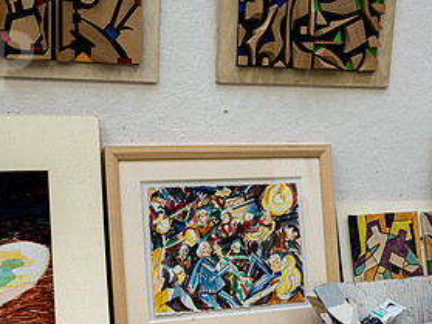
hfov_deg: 39.6
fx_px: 599
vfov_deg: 29.7
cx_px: 243
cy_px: 246
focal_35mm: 48
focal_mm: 24
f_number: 5.6
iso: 64
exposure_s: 1/10
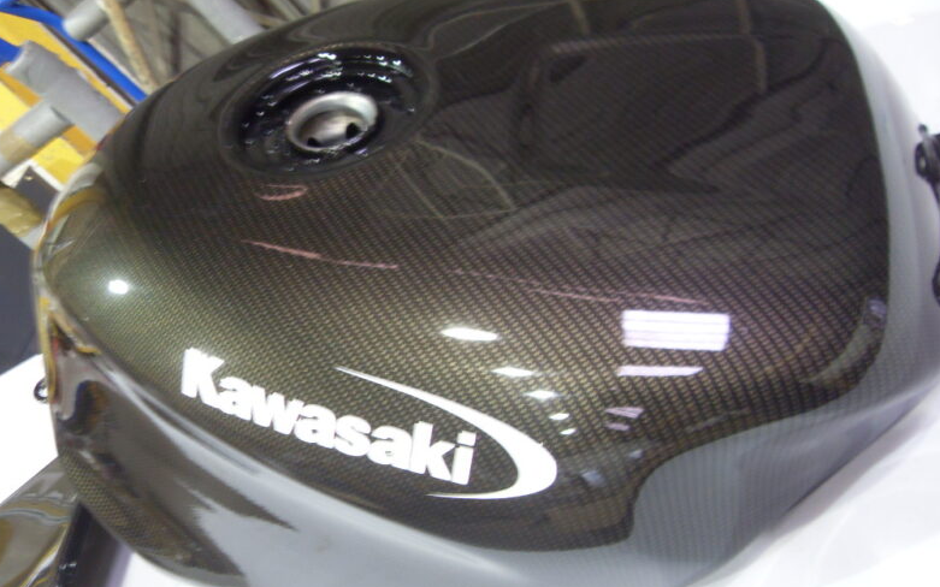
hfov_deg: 51.5
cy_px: 319
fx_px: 973
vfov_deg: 33.6
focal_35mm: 38
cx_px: 462
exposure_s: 1/10
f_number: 2.8
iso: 200
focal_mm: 6.3
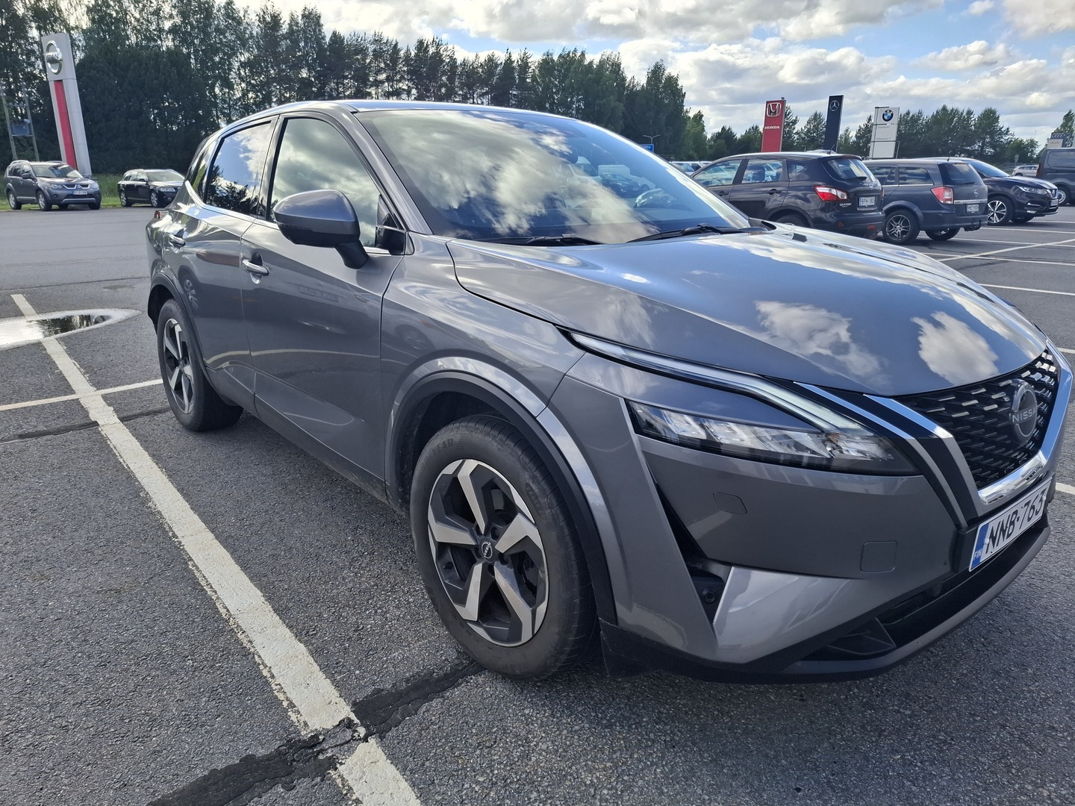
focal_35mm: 23
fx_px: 714
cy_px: 403
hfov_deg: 73.9
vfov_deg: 58.9
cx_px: 538
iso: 50
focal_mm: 5.54
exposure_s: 1/1110
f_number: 1.8
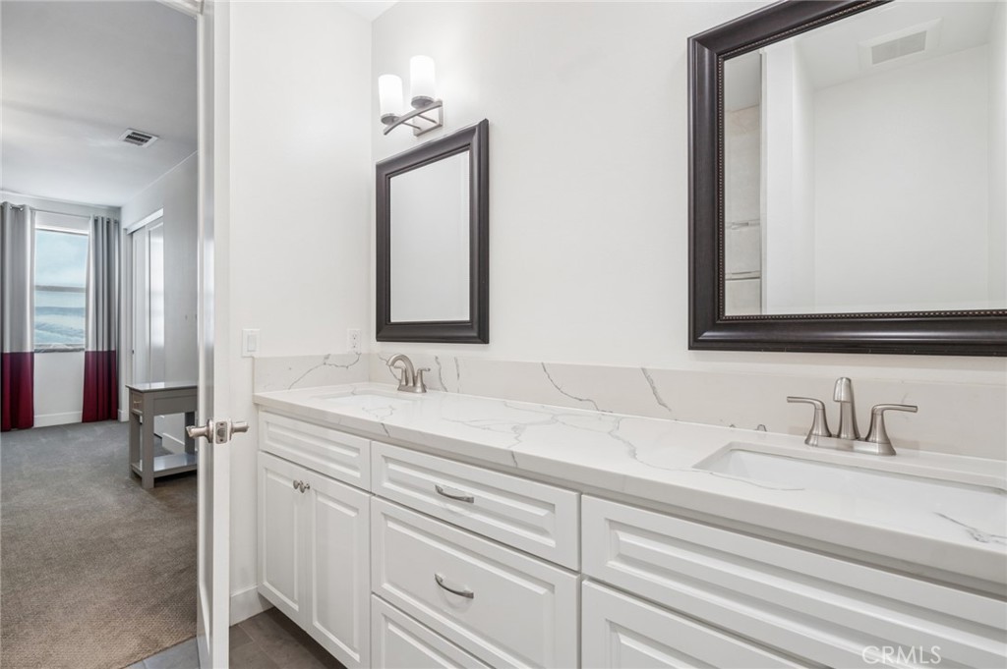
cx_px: 504
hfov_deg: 96.8
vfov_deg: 73.7
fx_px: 447
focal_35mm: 16
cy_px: 334
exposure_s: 1/4
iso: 200
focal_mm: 16
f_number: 10
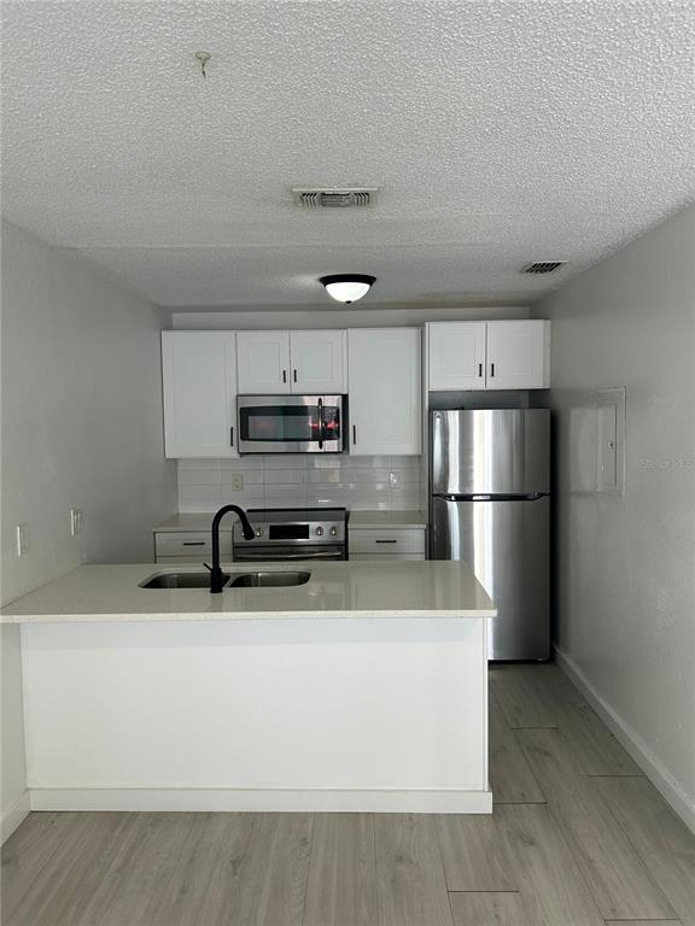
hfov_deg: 53.1
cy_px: 463
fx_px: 696
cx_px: 348
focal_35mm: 26
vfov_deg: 67.3
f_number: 1.5
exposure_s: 1/120
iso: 80
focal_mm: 5.7
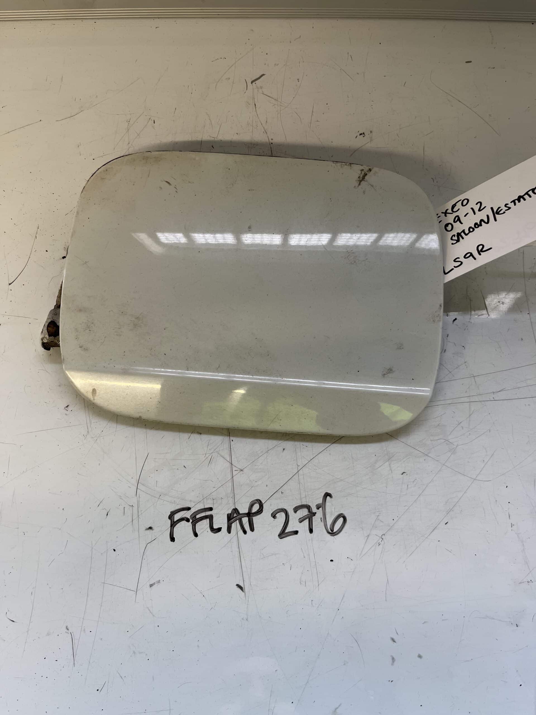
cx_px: 268
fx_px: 537
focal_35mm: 26
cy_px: 358
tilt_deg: -74.0
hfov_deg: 53.1
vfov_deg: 67.3
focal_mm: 5.1
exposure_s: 1/100
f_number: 1.6
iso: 64
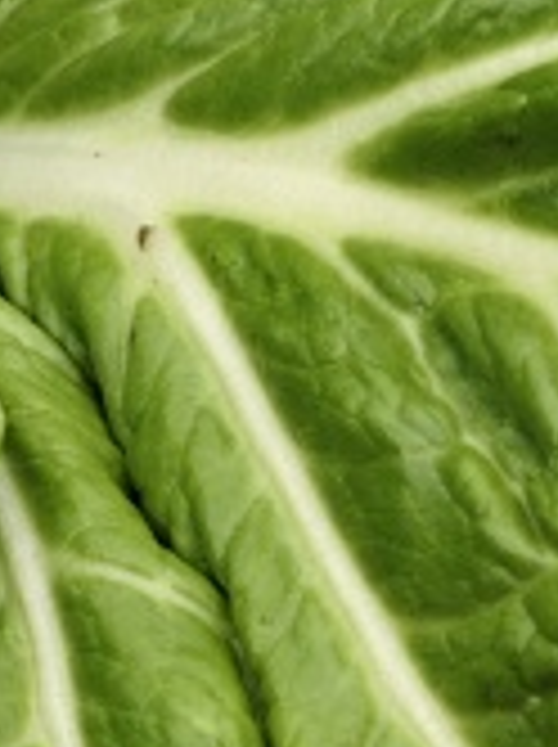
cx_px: -801
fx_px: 3189
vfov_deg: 12.9
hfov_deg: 9.0
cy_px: -250
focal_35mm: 148
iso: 50
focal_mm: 5.56
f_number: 1.88
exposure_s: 1/113
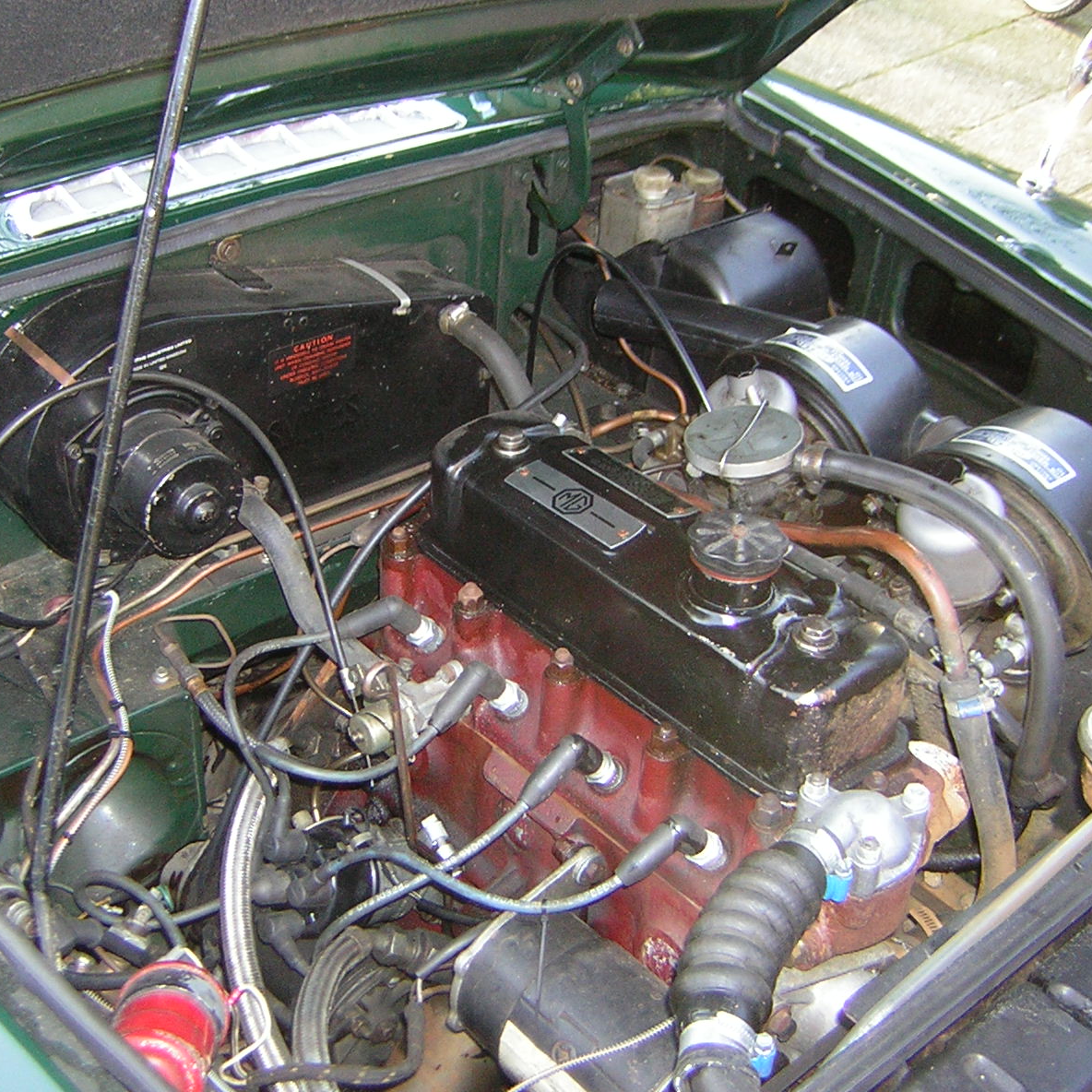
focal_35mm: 43
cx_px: 550
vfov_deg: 39.2
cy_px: 546
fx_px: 1535
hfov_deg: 39.2
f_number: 2.6
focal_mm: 4.7
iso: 113
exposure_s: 1/60.1
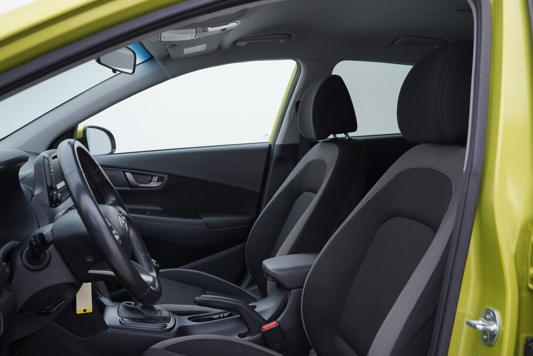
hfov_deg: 53.1
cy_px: 178
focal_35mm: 36
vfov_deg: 36.9
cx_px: 266
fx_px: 533
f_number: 3.2
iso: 125
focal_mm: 24
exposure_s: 1/50
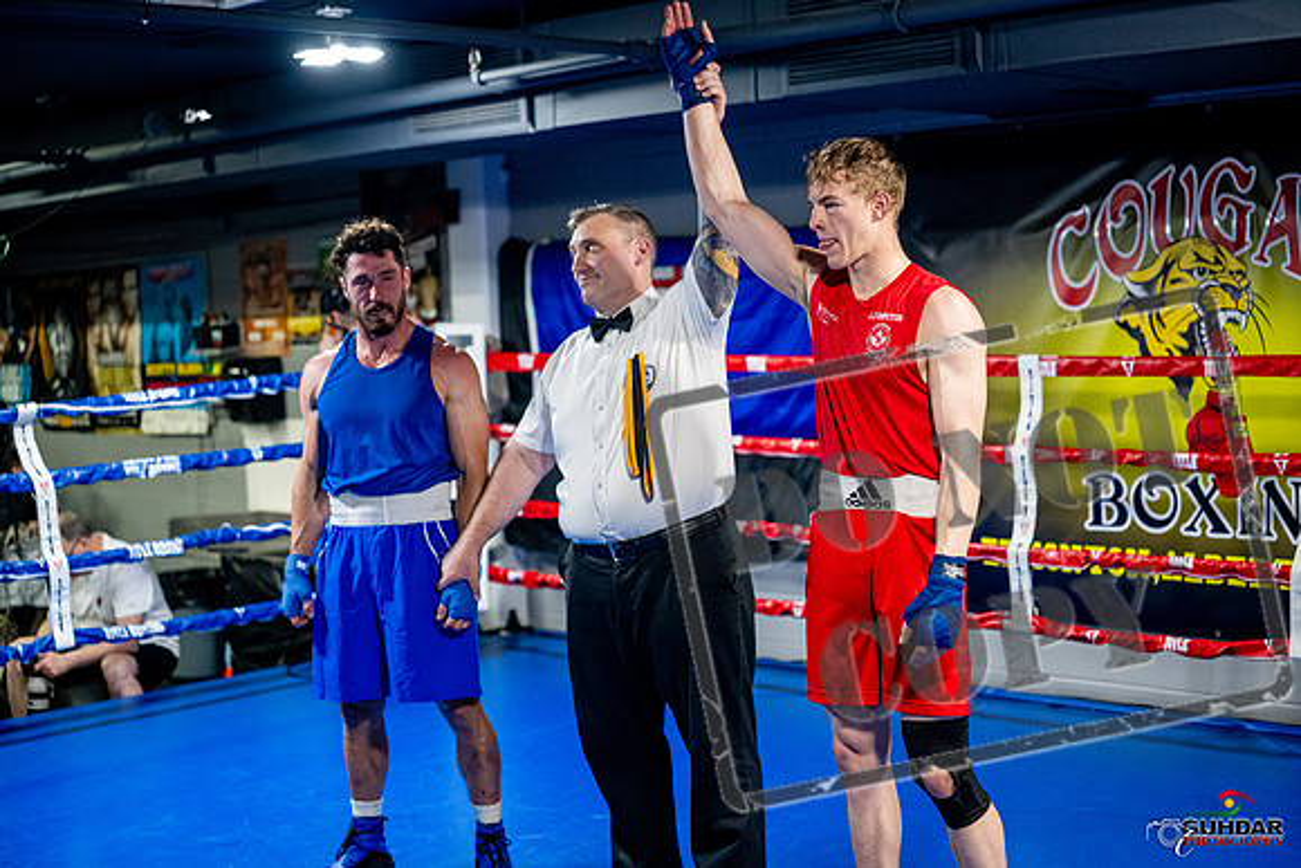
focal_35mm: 50
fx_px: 1807
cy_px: 434
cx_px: 650
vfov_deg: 27.0
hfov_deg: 39.6
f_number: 2
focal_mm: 50
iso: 5000
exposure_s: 1/1000
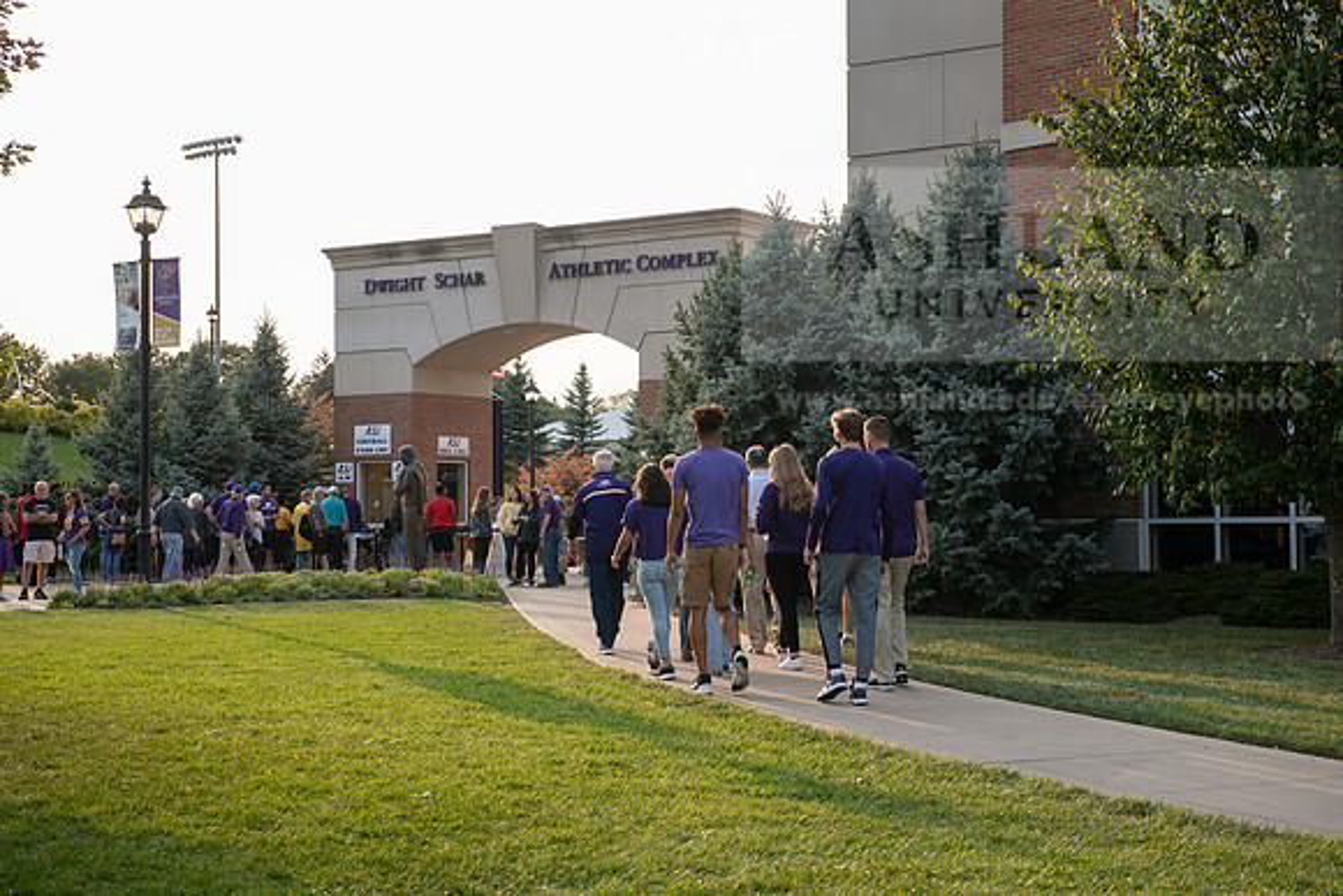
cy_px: 448
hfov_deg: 33.4
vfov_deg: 22.6
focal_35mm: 60
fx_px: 2239
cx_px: 672
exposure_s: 1/500
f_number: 5.6
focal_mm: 60
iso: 320
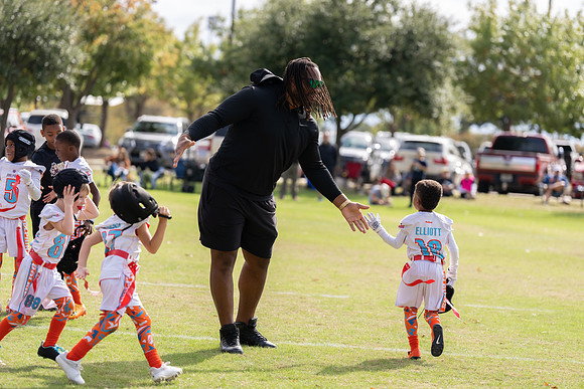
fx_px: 2028
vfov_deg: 11.0
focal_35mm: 125
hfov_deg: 16.4
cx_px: 292
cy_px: 194
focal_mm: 125
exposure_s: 1/1000
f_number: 2.8
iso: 100
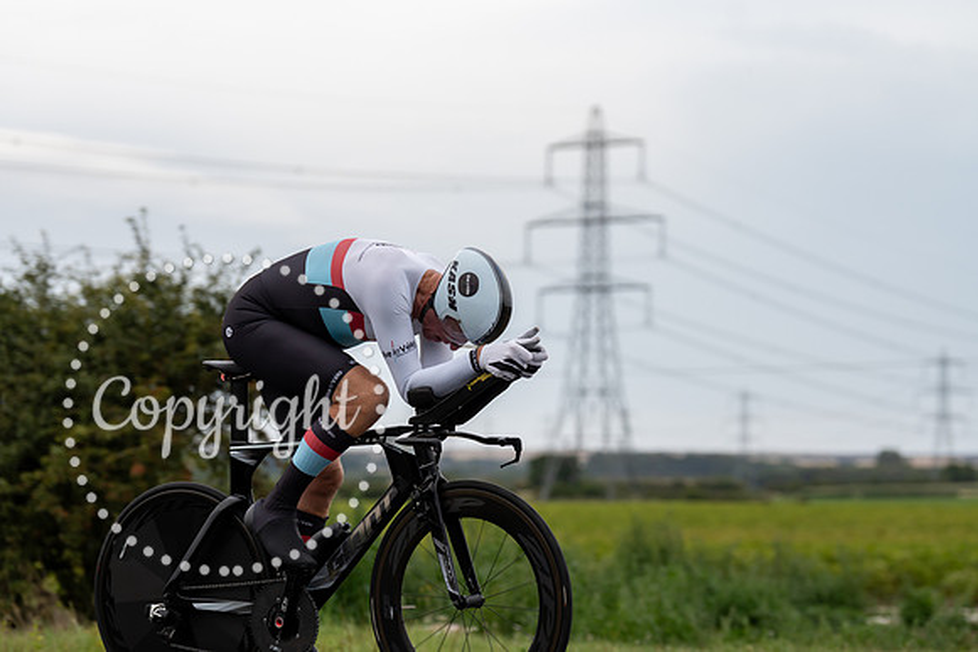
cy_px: 326
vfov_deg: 12.6
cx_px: 489
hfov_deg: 18.8
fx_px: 2962
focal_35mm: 109
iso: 500
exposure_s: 1/1000
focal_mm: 109
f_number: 3.5
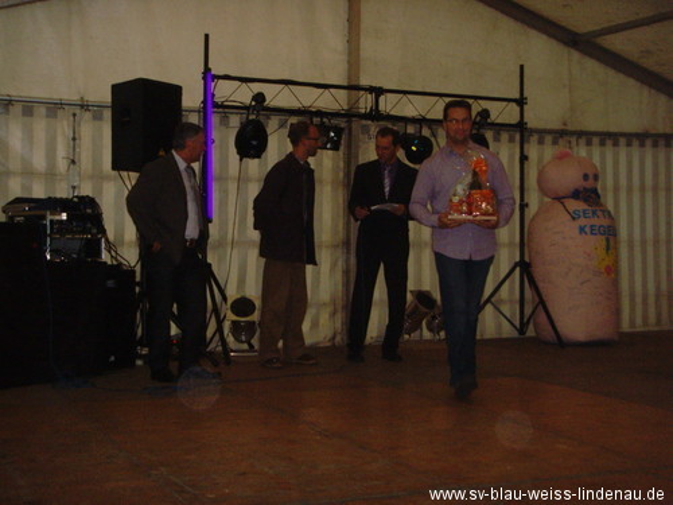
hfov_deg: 38.2
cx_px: 336
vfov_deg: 29.1
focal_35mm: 50
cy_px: 252
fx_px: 972
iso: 400
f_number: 3.8
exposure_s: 1/45
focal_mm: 8.8
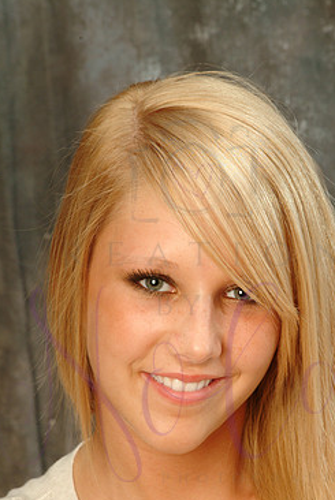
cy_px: 302
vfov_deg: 7.7
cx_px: 198
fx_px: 3725
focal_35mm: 268
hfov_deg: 5.1
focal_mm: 145
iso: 400
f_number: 11
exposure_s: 1/125
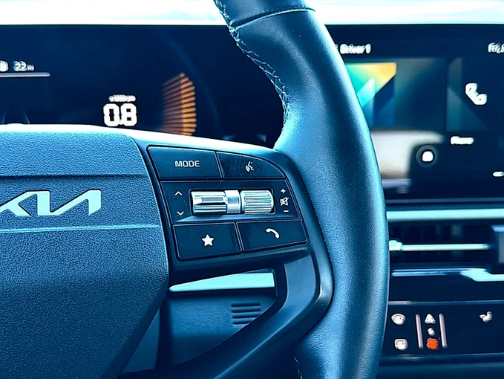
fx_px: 495
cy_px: 194
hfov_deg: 53.9
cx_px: 245
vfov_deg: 41.8
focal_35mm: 34
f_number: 1.78
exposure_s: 1/49
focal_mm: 6.76
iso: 100
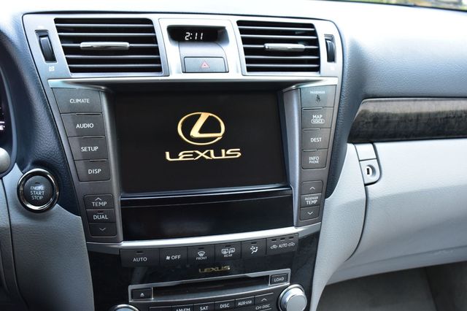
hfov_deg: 46.4
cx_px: 234
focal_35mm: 42
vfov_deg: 31.9
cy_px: 156
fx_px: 545
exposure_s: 1/25
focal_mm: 28
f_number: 7.1
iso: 400
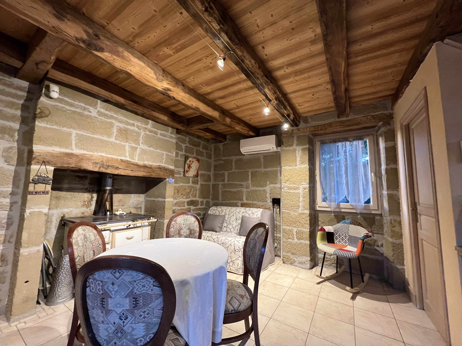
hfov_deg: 106.2
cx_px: 231
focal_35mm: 13
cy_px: 173
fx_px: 174
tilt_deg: +5.8
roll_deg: -1.4
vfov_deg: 89.9
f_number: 1.8
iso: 500
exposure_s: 1/50
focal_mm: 1.57
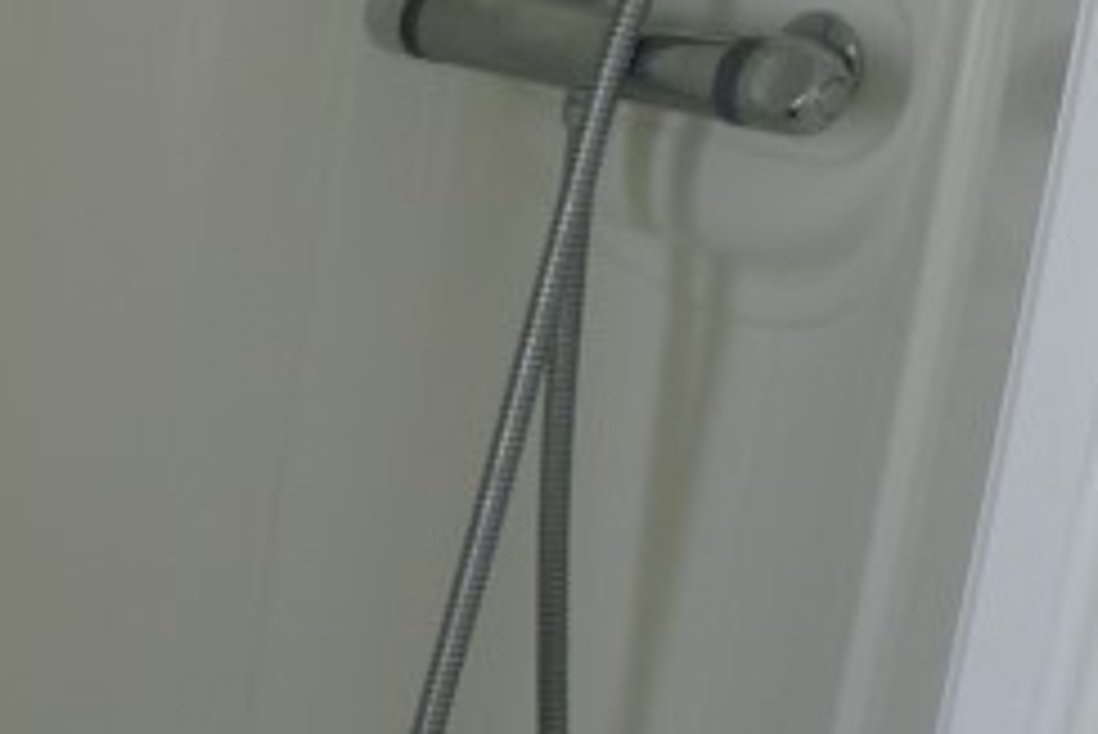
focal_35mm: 113
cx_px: -979
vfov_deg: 12.0
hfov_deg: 15.2
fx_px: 3448
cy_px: 707
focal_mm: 5.1
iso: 80
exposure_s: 1/100
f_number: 2
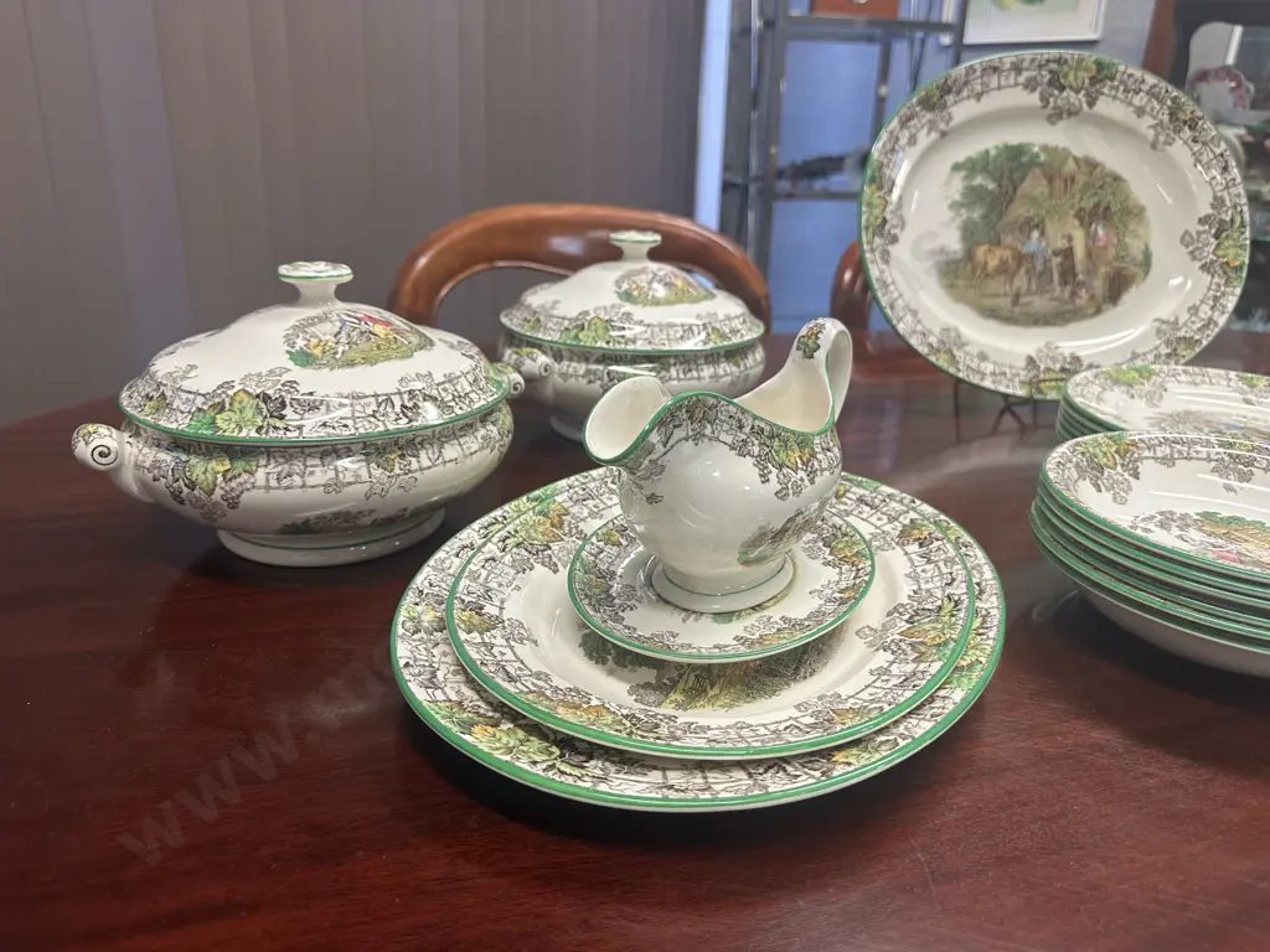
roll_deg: -2.4
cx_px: 635
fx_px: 881
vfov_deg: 56.8
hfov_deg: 71.6
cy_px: 476
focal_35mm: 24
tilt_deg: -20.3
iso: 160
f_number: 1.78
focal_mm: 6.86
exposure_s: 1/100
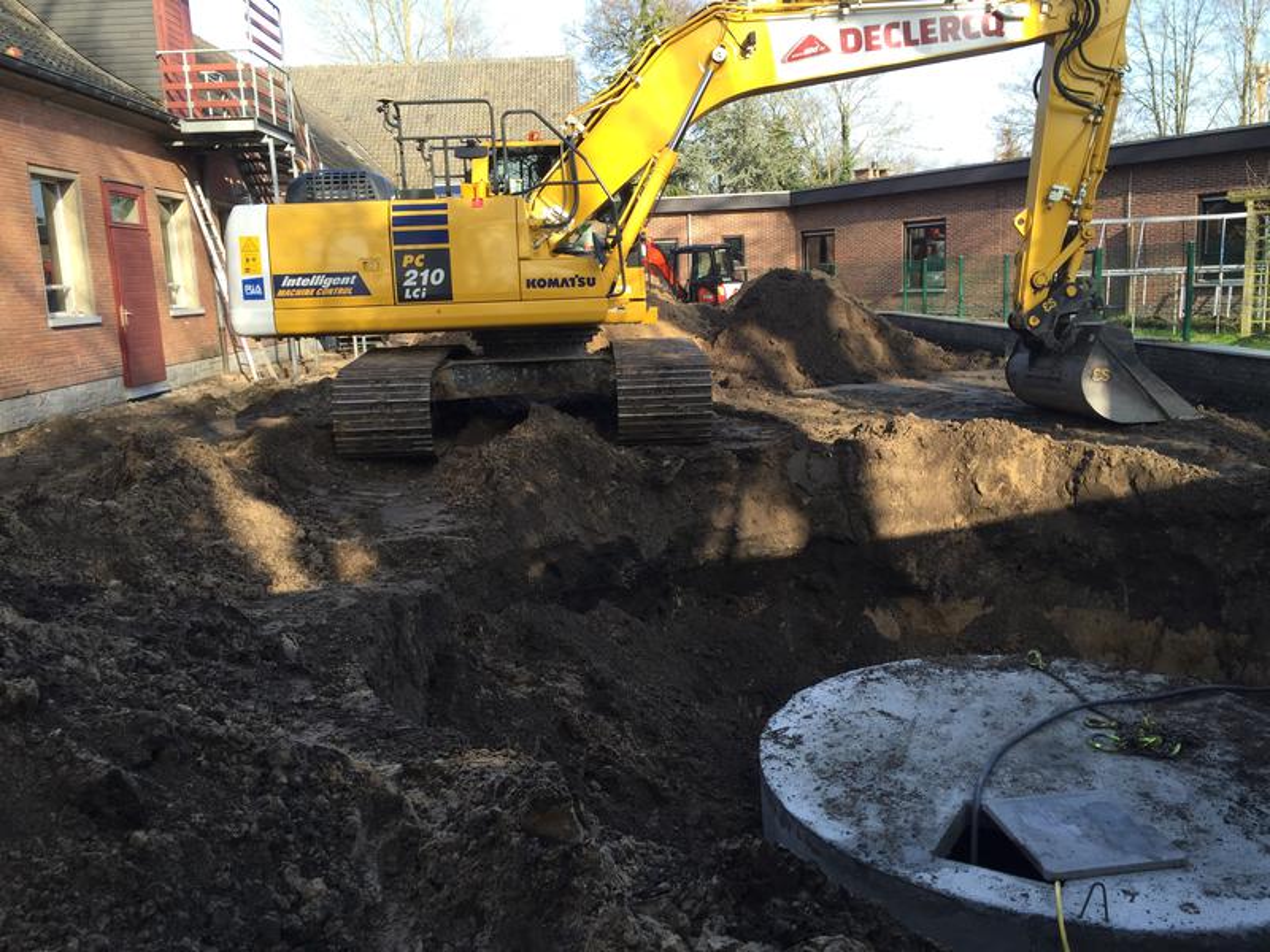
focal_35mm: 29
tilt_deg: -10.5
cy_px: 476
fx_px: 1064
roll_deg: +3.3
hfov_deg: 61.7
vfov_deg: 48.2
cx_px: 635
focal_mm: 4.15
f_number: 2.2
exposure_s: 1/341
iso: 32
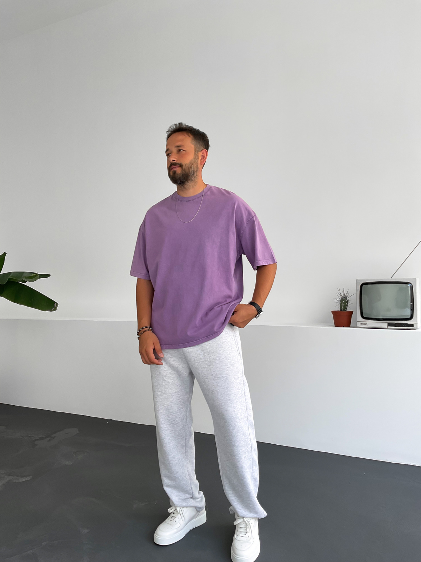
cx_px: 210
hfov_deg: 48.2
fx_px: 470
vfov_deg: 61.7
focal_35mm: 29
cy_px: 281
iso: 25
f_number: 1.8
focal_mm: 3
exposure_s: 1/120
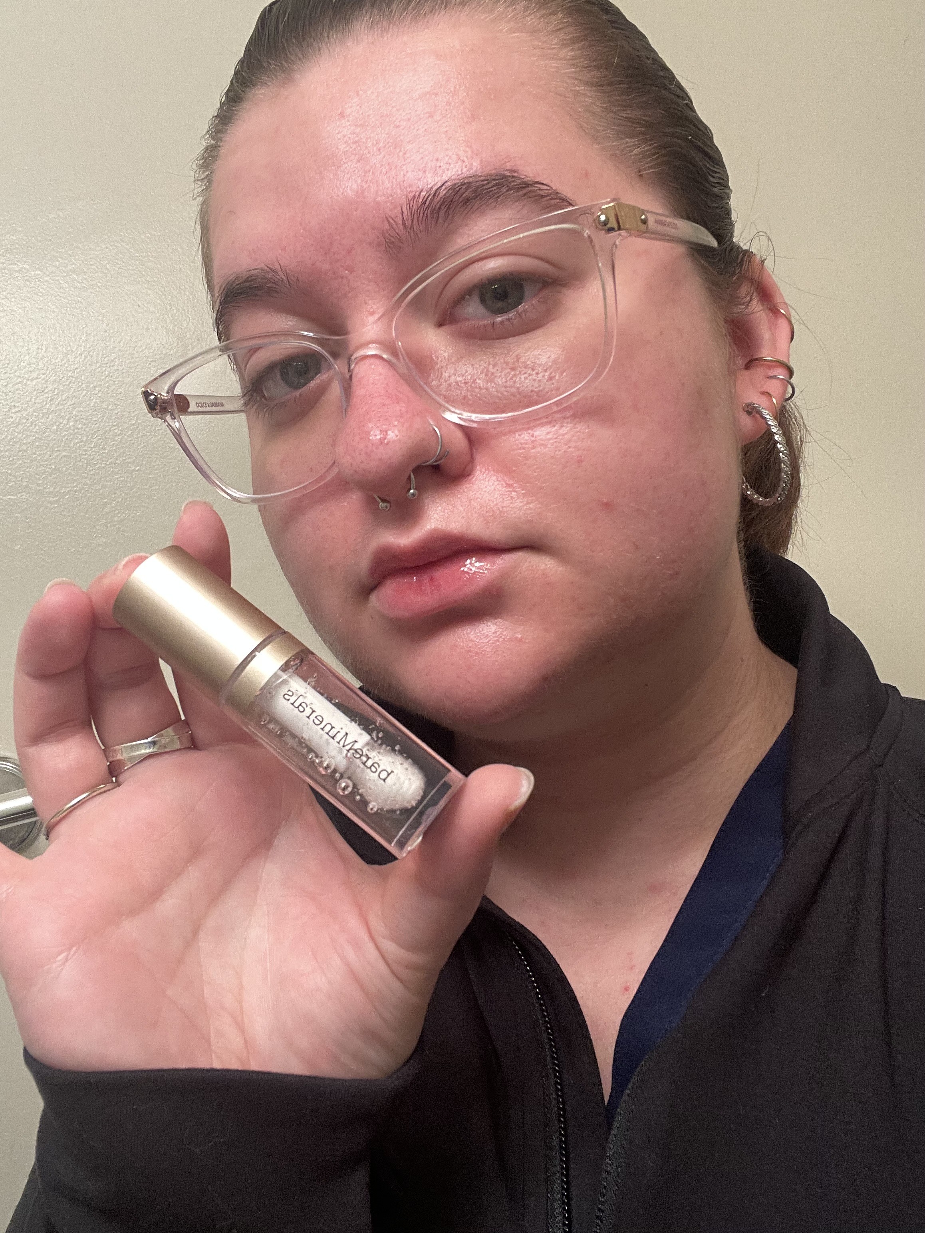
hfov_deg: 46.8
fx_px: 1069
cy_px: 616
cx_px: 462
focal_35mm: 30
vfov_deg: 60.0
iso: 125
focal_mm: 2.71
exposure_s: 1/60
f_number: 2.2
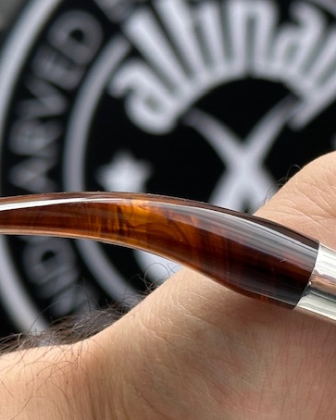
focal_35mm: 132
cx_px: 428
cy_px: 277
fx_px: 1641
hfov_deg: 11.4
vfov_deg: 14.6
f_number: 1.78
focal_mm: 6.86
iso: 64
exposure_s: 1/1062
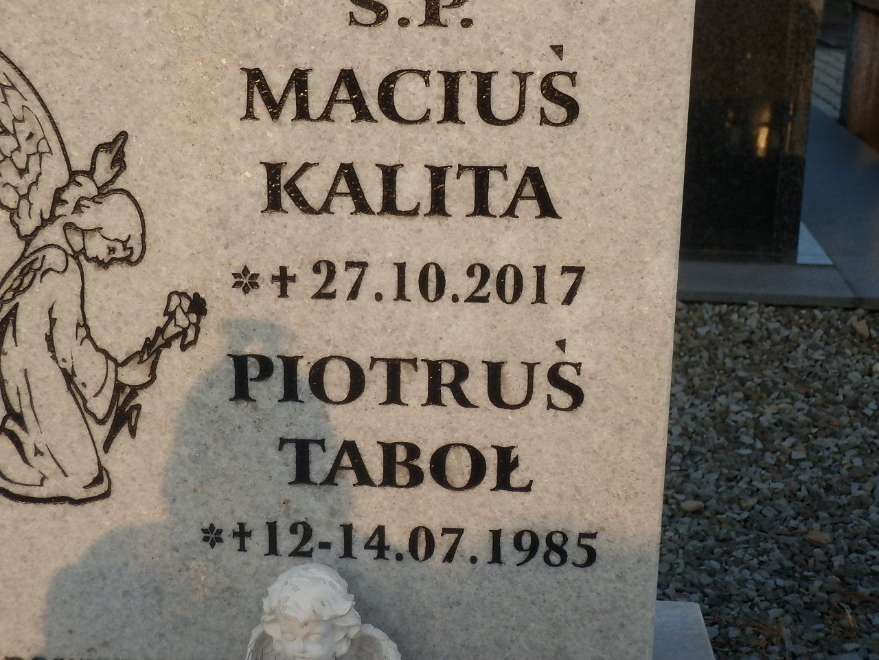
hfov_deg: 28.2
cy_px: 330
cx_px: 440
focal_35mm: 69
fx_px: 1752
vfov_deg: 21.3
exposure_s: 1/160
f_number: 4.8
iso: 80
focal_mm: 12.3
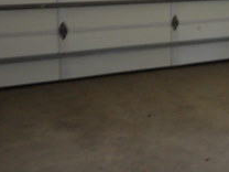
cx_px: 349
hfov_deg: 21.7
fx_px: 490
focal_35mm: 74
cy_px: 22
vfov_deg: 19.6
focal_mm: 4.3
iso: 225
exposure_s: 1/17
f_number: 3.2
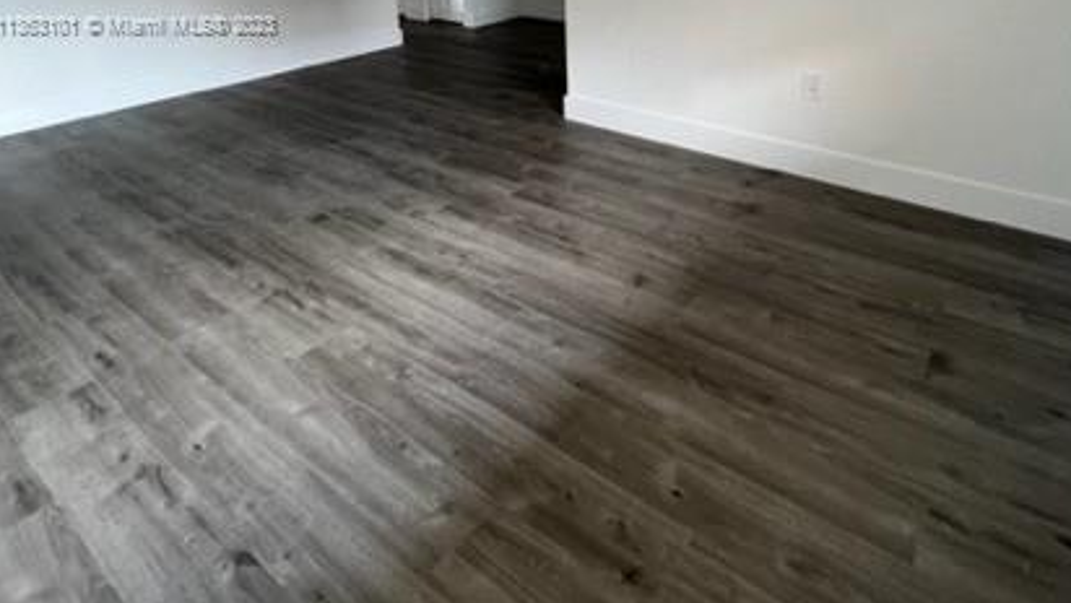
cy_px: 26
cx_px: 600
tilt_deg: -13.2
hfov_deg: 80.8
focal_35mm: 22
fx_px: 625
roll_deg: +2.3
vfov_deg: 45.1
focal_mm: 1.57
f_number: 1.8
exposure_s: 1/87
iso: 250
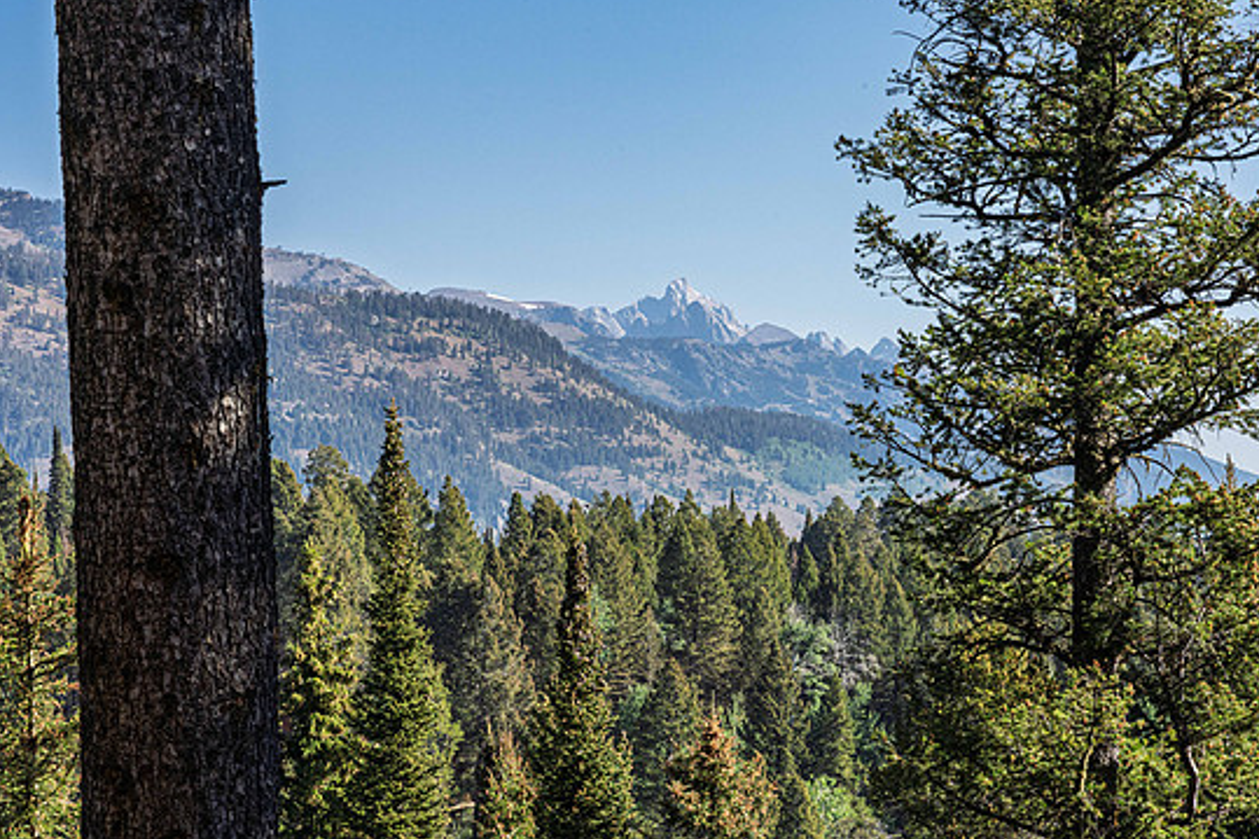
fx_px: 3950
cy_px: 398
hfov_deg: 18.1
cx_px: 652
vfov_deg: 12.1
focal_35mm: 113
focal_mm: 105
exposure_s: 1/400
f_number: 18
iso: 400
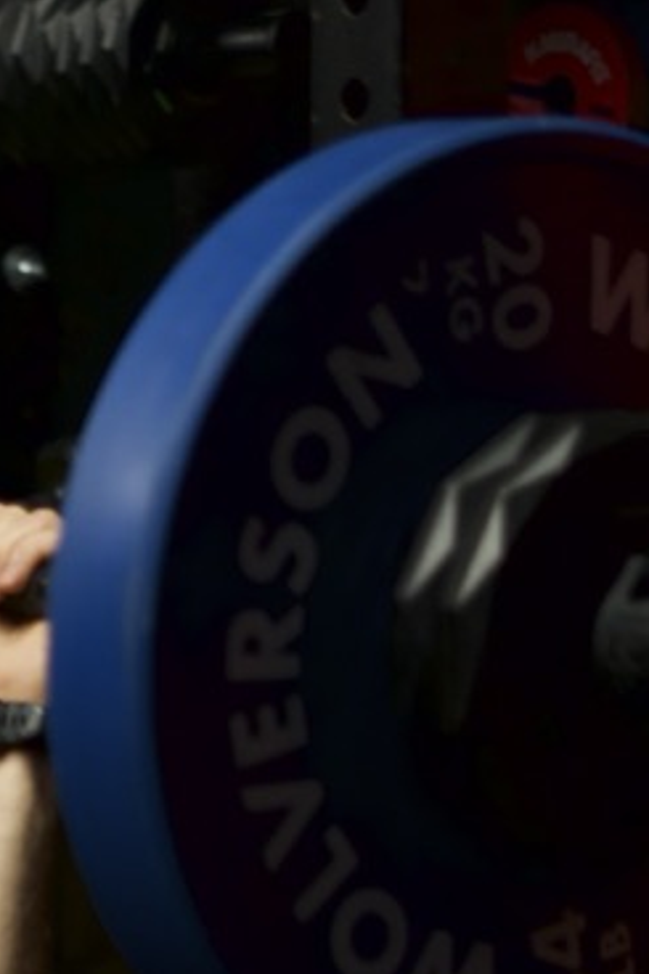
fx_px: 4412
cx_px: -408
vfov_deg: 12.5
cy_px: 948
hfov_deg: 8.2
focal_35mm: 163
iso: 500
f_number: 1.8
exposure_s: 1/100
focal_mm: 50
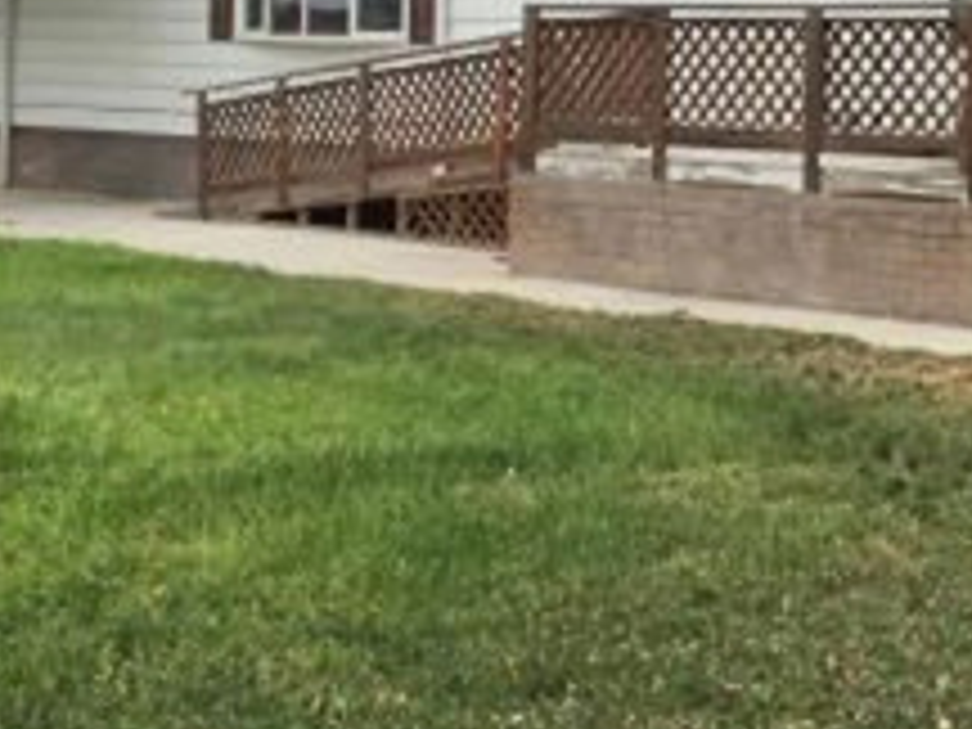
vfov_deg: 16.9
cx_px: 814
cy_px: 36
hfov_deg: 22.4
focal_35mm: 86
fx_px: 2415
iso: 25
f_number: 2.2
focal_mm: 4.15
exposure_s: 1/582
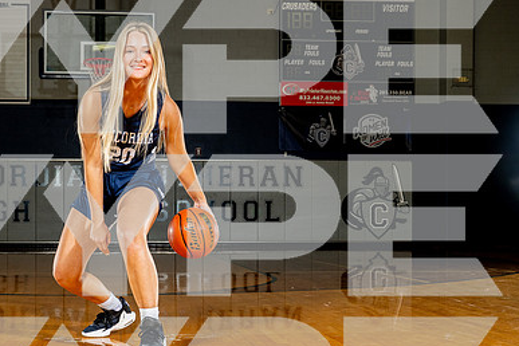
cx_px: 161
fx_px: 735
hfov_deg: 38.3
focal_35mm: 51
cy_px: 226
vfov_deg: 26.4
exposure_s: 1/250
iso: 800
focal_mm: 34
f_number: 8
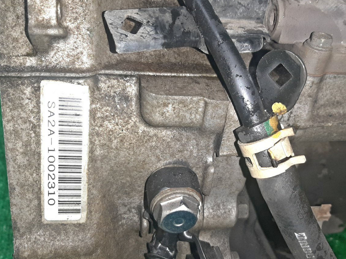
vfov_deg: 42.8
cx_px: 182
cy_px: 151
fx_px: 330
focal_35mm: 33
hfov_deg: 55.3
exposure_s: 1/25
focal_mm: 3.93
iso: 200
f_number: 1.7
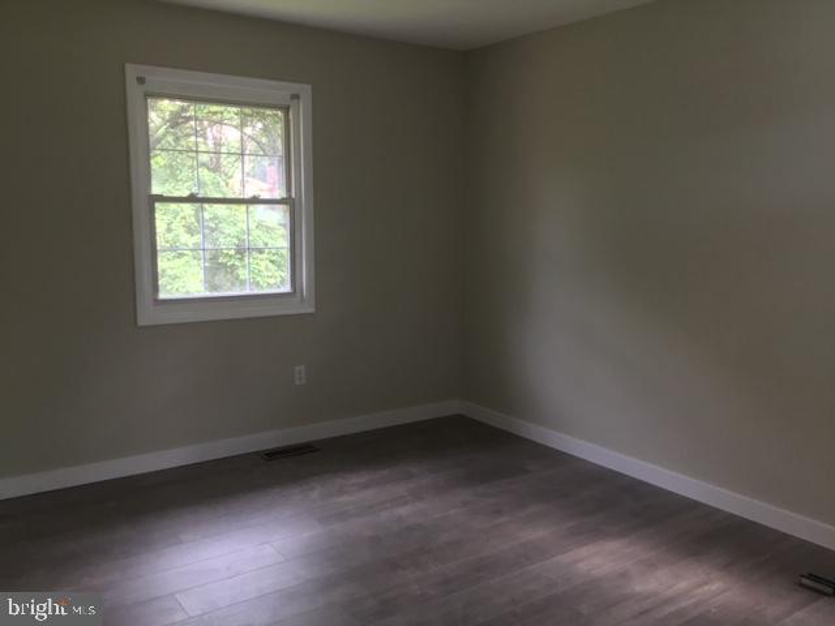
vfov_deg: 45.4
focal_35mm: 31
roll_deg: -0.3
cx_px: 418
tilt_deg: -6.2
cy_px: 313
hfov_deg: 58.4
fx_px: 748
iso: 125
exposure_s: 1/30
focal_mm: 3.3
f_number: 2.4
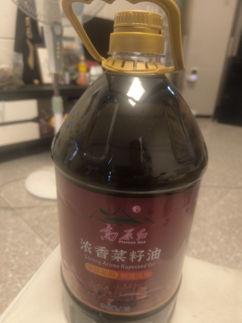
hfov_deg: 58.9
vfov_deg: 73.9
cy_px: 162
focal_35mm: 23
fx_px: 214
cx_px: 121
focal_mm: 5.35
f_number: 1.7
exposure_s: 1/99.9
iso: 1600
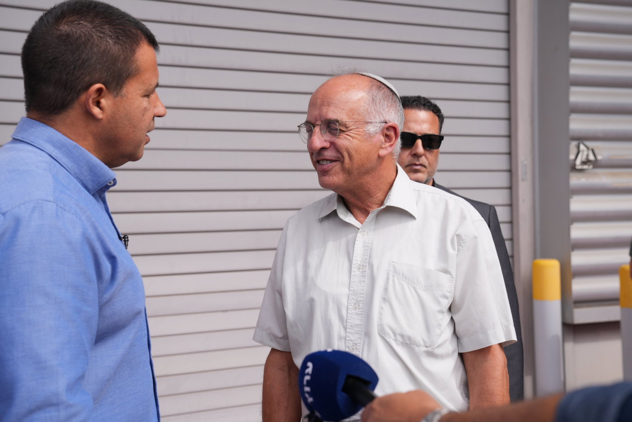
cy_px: 211
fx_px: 878
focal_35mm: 50
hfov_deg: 39.6
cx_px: 316
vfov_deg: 27.0
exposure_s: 1/500
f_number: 5.6
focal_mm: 50
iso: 200
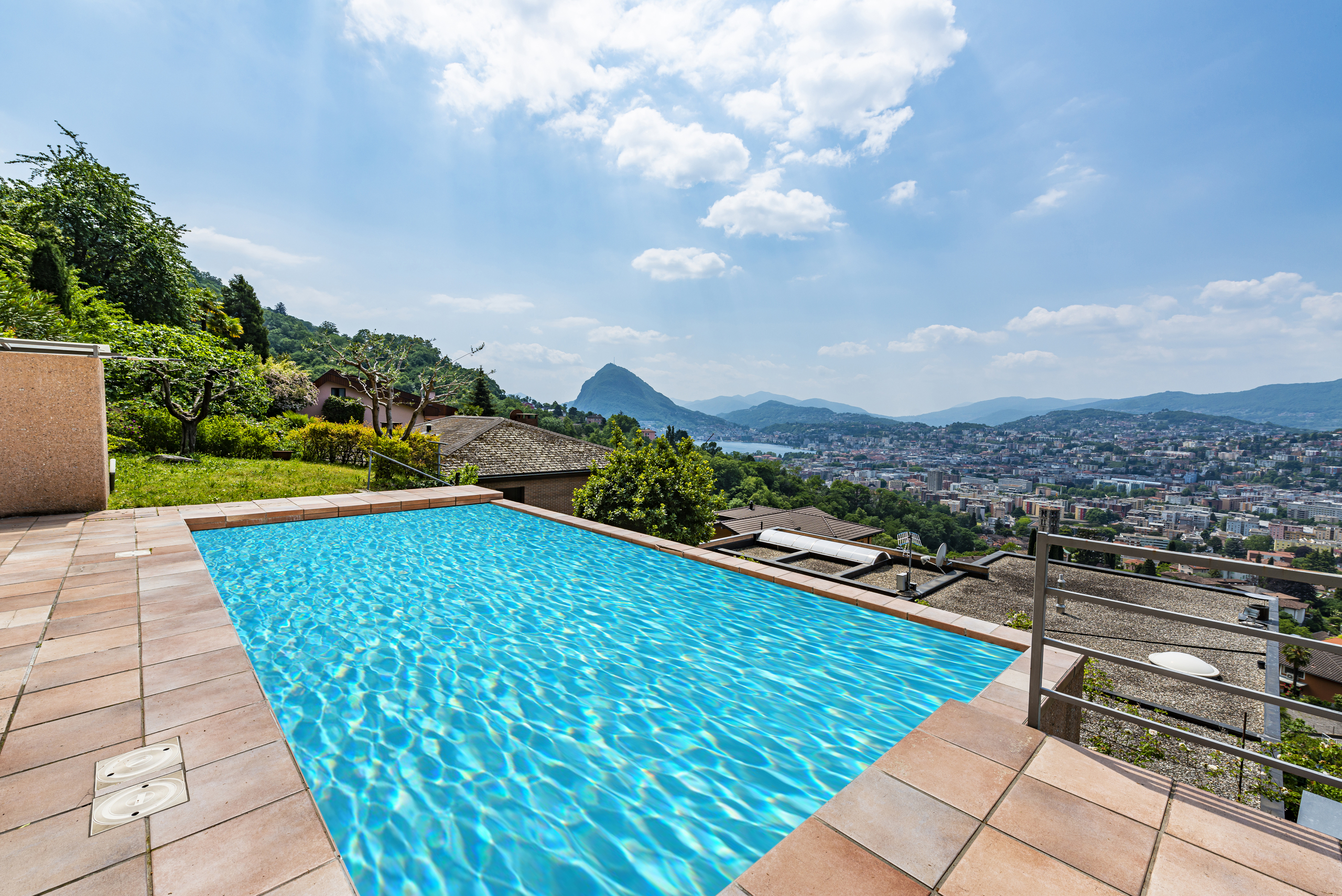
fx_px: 559
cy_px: 448
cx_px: 671
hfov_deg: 100.4
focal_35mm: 15
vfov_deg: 77.4
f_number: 8
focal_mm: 15
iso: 100
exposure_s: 1/640
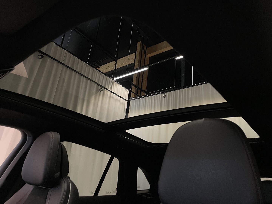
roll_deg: -5.9
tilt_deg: +23.1
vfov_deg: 53.1
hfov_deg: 67.3
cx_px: 136
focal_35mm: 26
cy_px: 102
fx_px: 204
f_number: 1.6
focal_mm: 4.2
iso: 200
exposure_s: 1/50
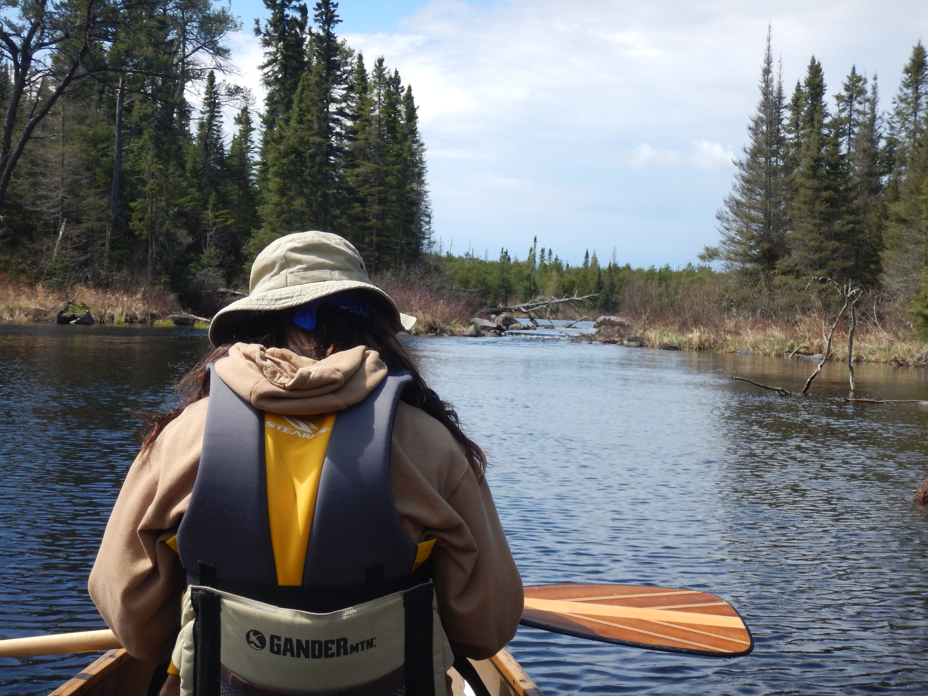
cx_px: 464
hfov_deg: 34.3
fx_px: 1501
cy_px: 348
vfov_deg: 26.1
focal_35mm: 56
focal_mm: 10.1
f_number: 4.4
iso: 125
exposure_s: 1/640
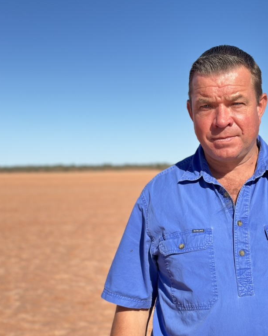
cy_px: 168
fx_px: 625
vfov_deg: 30.0
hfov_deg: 23.9
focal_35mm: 63
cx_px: 202
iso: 80
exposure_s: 1/3731
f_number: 1.78
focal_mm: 6.86
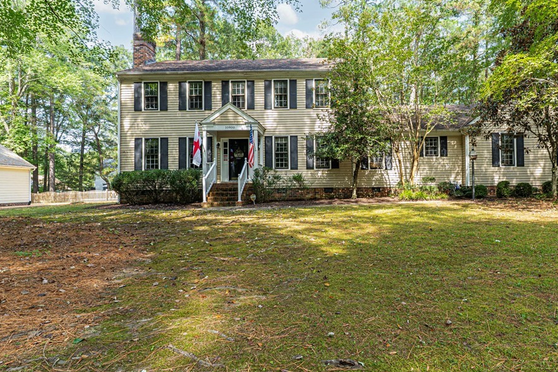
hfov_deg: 80.4
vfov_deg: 59.5
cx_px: 329
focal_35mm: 21
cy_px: 183
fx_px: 325
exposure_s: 1/60
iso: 640
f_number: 8
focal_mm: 17
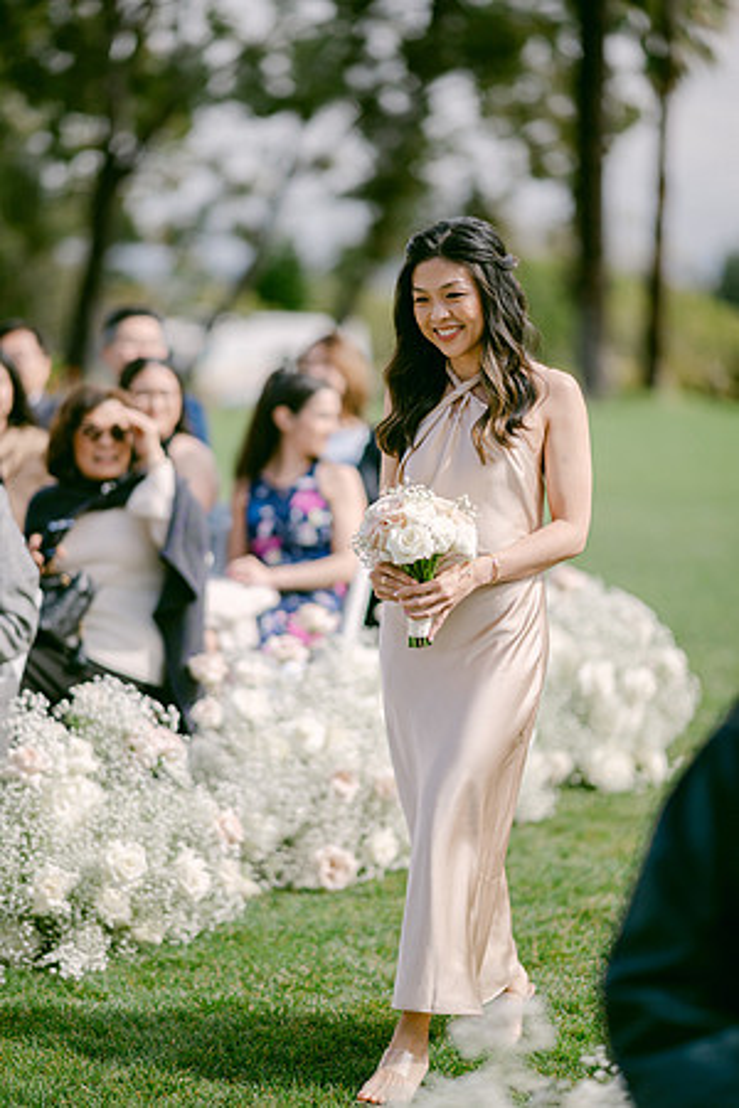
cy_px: 554
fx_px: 3233
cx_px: 370
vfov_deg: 19.5
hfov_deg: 13.0
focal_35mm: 105
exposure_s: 1/10000
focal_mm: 105
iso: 200
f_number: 1.4
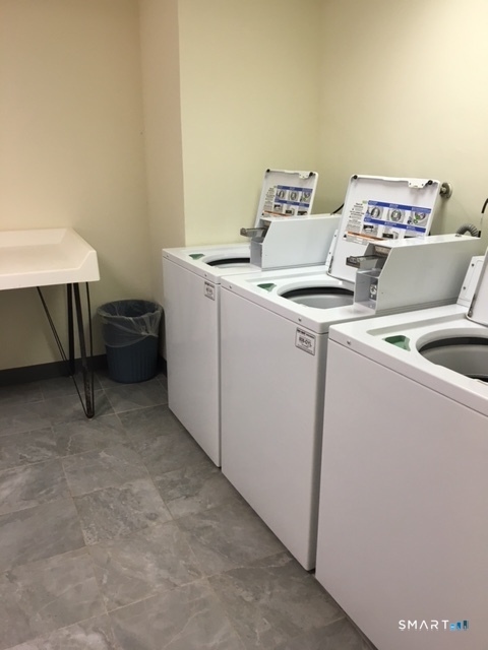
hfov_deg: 48.2
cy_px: 325
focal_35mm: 29
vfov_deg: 61.7
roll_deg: -0.4
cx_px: 244
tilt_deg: -16.7
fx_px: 545
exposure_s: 1/30
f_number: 2.2
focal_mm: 4.15
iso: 64
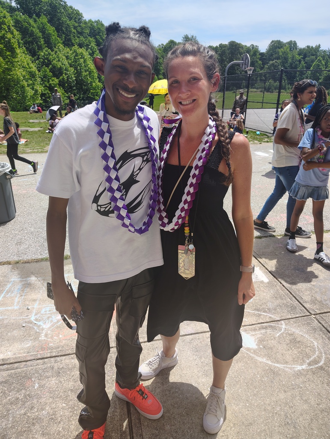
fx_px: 304
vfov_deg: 71.5
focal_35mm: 24
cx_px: 165
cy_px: 220
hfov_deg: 56.9
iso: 100
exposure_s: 1/645
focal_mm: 5.56
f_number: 1.8
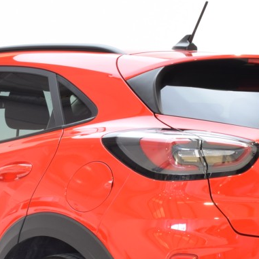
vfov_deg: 12.0
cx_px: 28
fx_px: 1233
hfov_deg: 11.9
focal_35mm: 146
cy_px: 186
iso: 100
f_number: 14
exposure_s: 1/1.3
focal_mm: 29
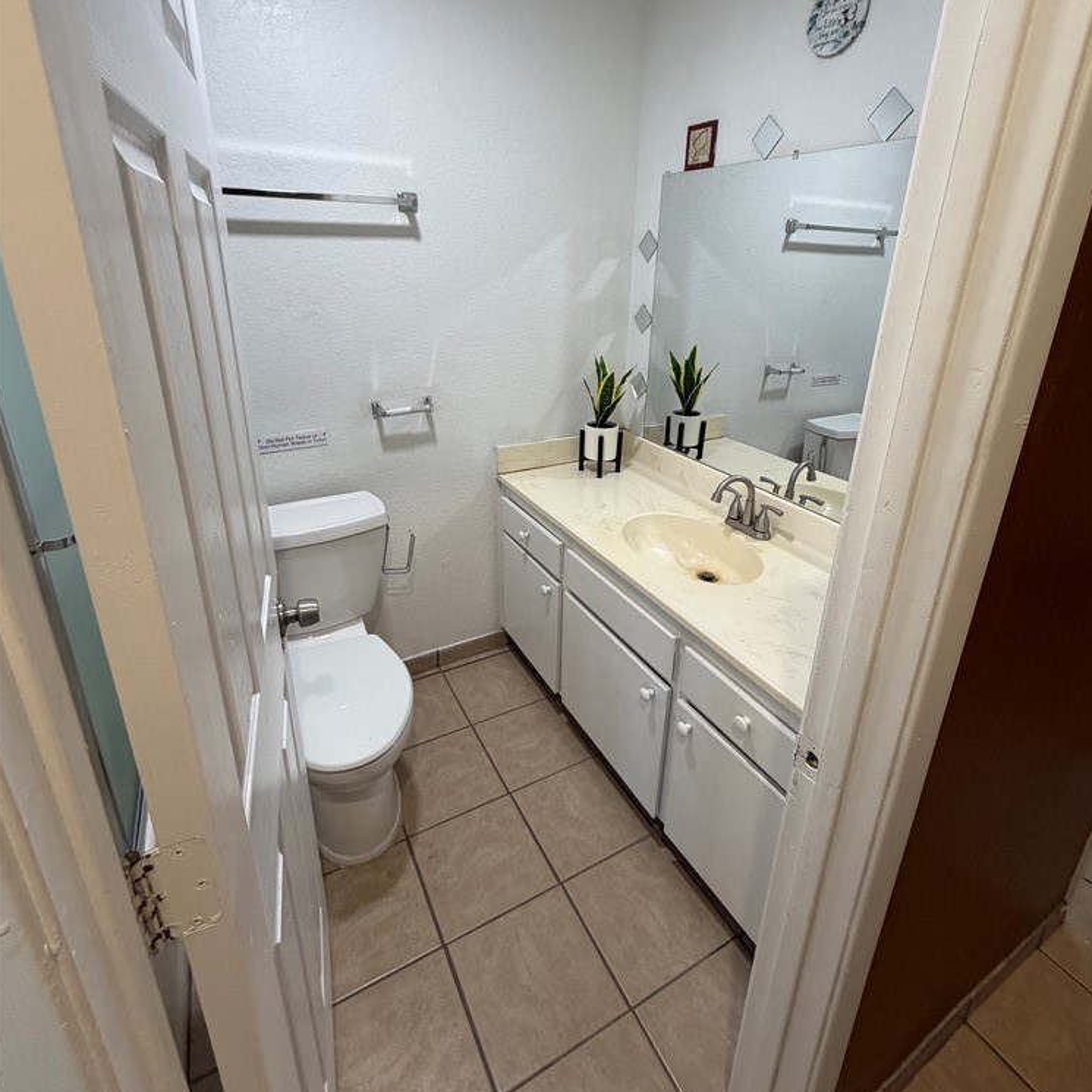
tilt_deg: -20.7
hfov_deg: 84.0
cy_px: 468
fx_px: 607
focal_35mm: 17
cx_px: 557
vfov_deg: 83.4
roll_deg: -1.4
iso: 250
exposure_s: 1/120
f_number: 2.2
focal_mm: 2.22
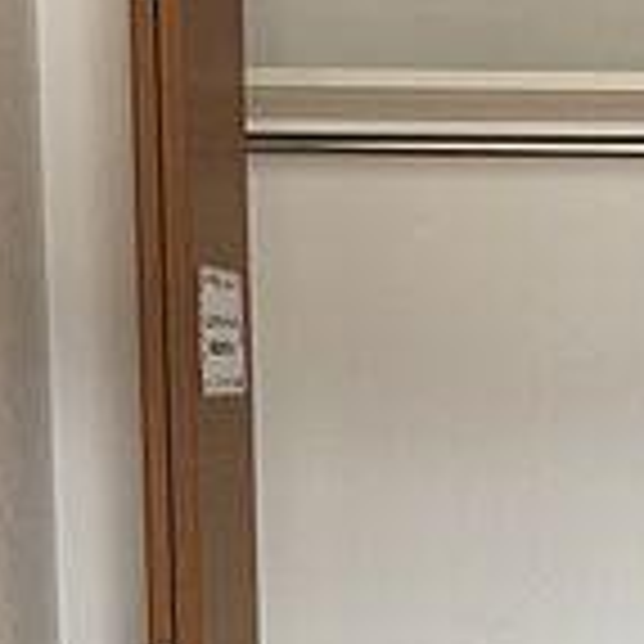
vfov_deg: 20.4
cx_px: 649
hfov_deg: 20.2
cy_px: 603
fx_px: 1747
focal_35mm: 83
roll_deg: +0.4
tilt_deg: -6.6
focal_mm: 4
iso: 32
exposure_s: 1/30
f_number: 1.8
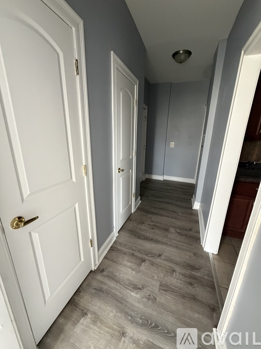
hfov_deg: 85.7
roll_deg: -1.0
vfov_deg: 102.1
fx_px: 141
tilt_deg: -12.7
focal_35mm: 14
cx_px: 130
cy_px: 174
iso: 640
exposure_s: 1/60
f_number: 2.2
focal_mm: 2.22
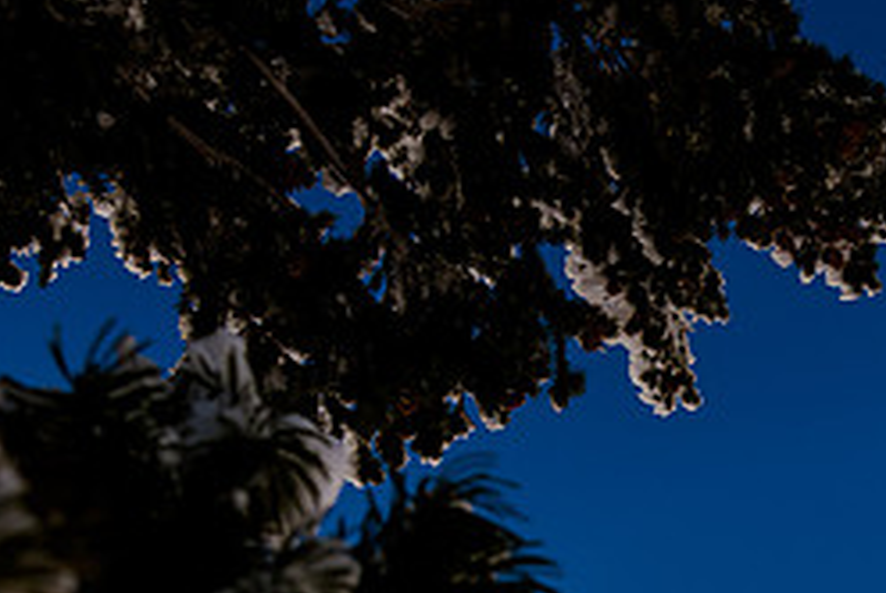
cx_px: 776
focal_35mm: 74
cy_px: 740
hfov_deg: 26.5
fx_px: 1823
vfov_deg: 17.5
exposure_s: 1/1250
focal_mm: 24
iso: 250
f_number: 7.1
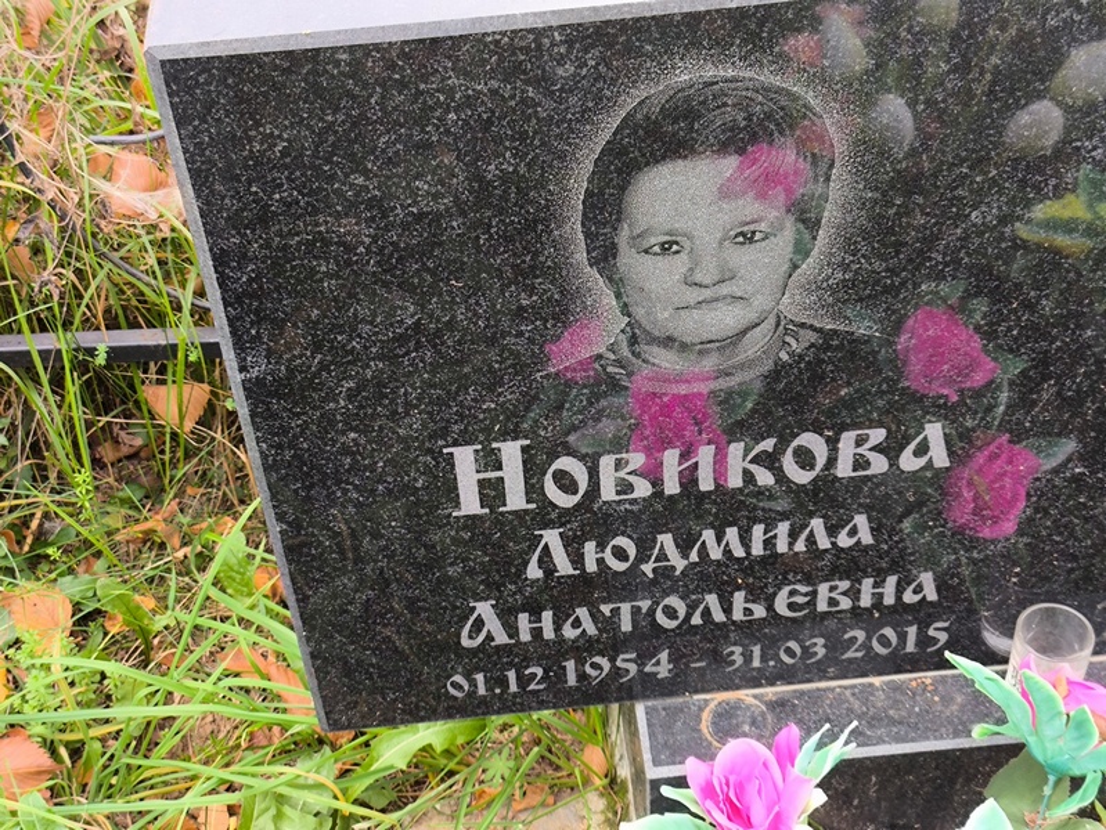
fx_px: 1598
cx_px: 553
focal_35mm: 50
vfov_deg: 29.1
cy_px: 415
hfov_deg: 38.2
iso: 64
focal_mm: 4.71
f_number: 1.7
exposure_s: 1/120
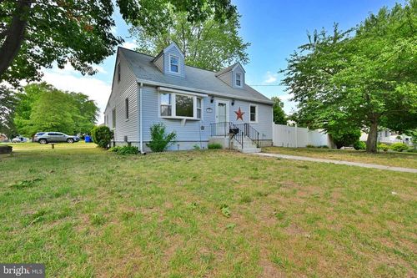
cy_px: 139
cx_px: 208
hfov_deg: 96.8
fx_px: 185
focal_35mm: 16
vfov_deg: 73.7
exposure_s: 1/100
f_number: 8
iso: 400
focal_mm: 16
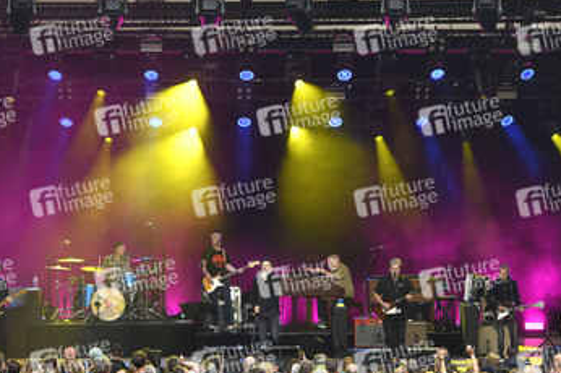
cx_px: 255
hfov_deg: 17.1
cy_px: 238
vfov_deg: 11.4
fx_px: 1868
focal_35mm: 120
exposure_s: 1/640
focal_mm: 92
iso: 800
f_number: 5
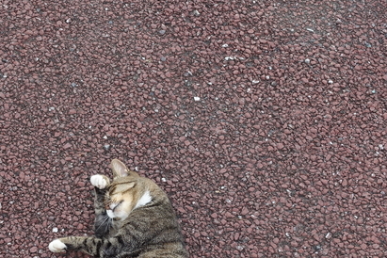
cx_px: 109
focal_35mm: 70
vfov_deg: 19.4
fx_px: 752
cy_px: 185
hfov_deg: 28.5
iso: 125
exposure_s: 1/100
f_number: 4
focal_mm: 8.8
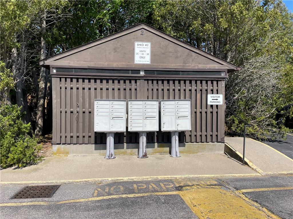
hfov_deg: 67.3
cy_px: 110
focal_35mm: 26
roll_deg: -0.1
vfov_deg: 53.1
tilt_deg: -0.3
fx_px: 220
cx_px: 146
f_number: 1.6
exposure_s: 1/4464
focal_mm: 4.2
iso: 32
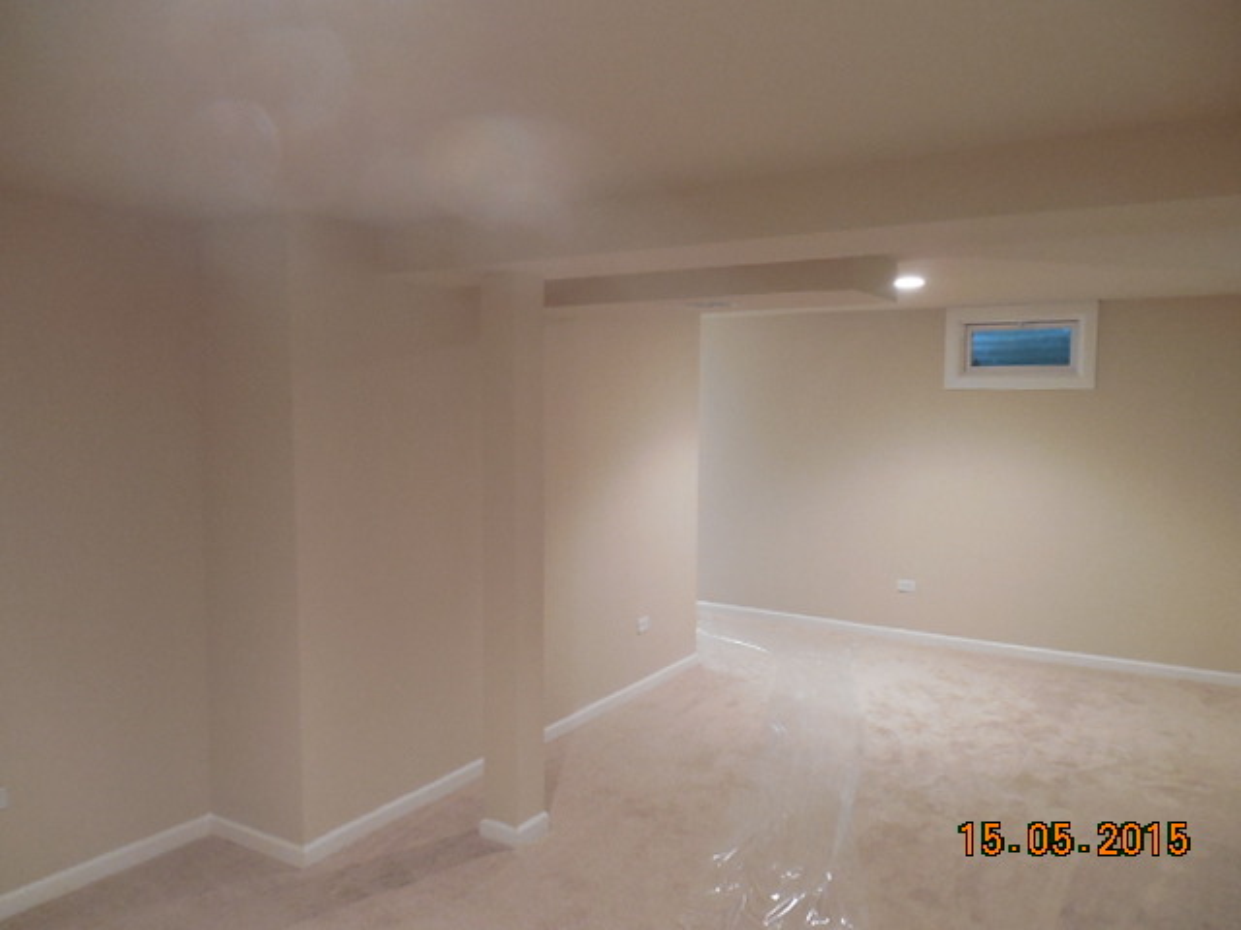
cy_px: 465
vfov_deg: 54.9
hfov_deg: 69.4
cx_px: 620
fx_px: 896
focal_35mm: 25
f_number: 3.3
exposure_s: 1/10
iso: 400
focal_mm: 4.5
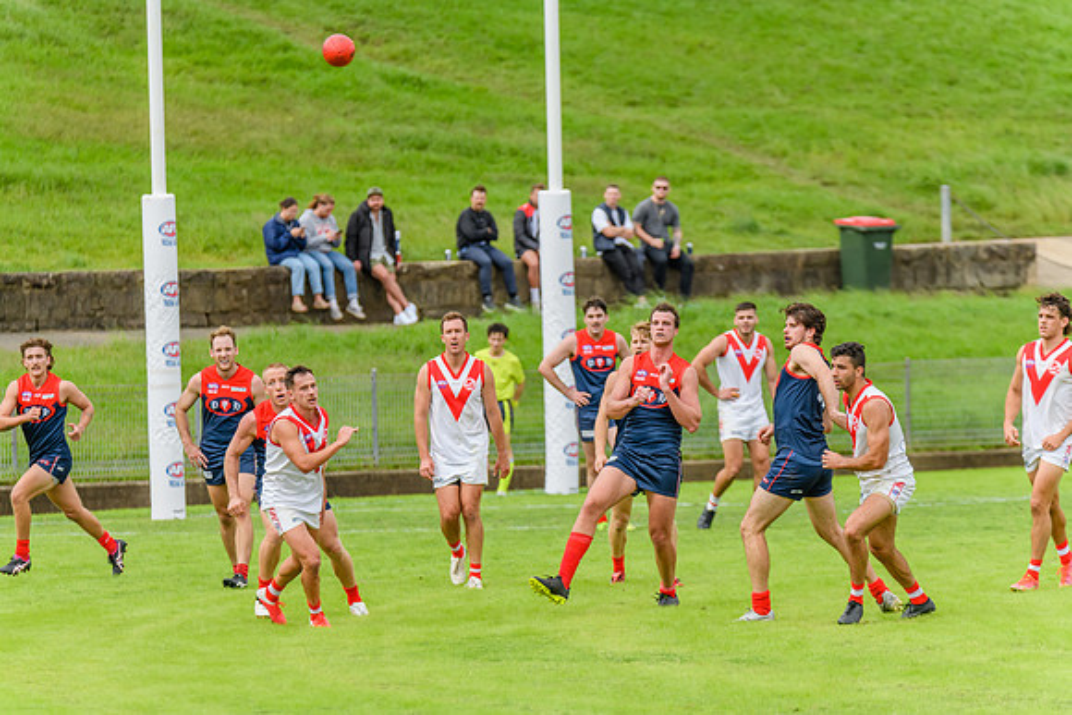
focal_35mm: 320
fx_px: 9531
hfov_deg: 6.4
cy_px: 358
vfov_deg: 4.3
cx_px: 536
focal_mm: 320
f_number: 7.1
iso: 800
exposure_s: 1/1600
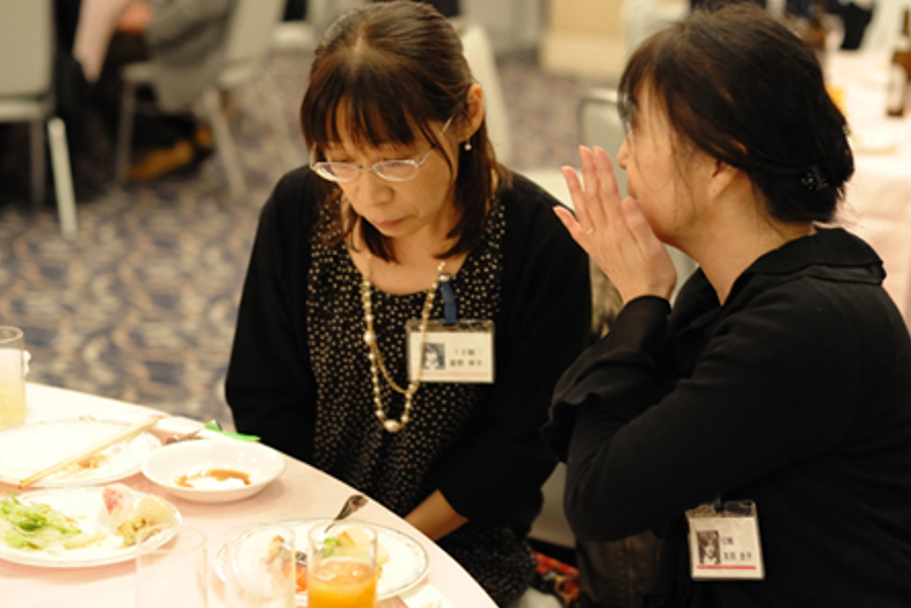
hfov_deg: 28.0
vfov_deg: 18.9
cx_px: 523
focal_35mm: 72
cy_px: 286
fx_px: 1822
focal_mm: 50
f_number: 2.8
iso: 2200
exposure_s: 1/100
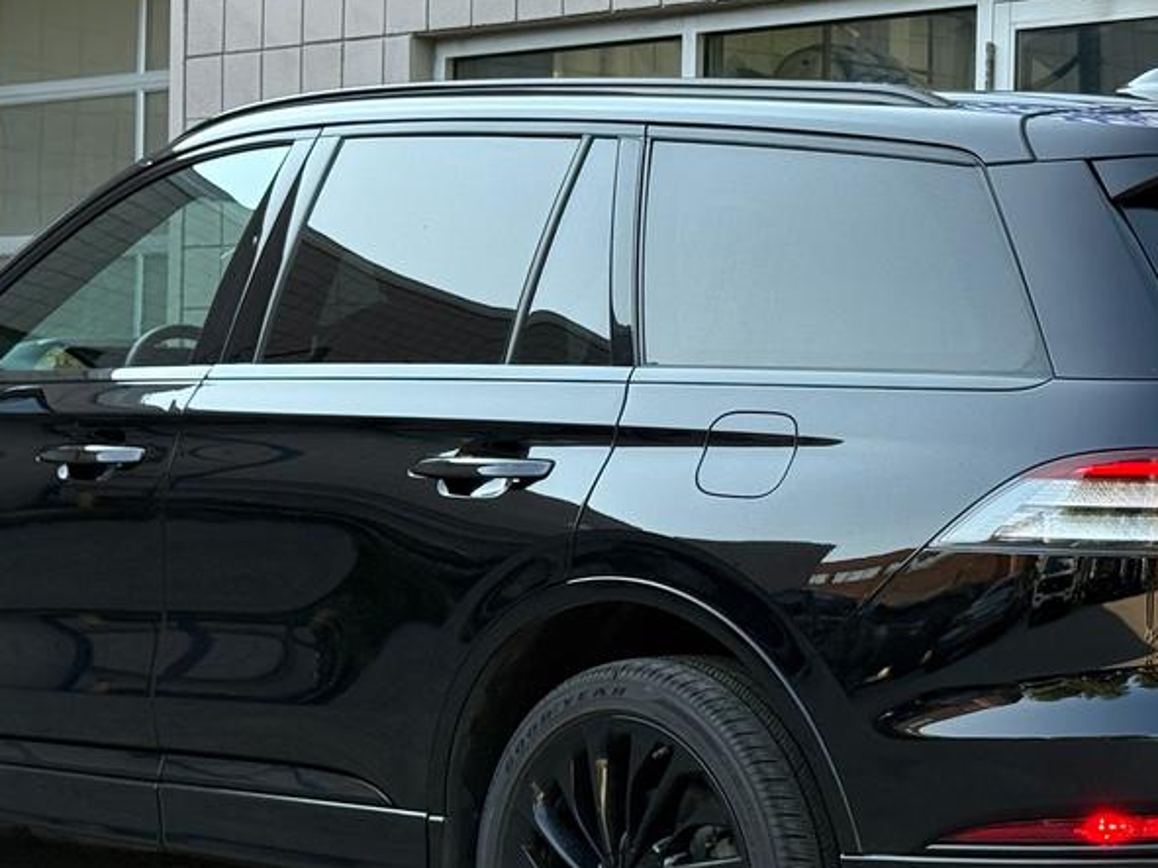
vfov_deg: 14.2
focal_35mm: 104
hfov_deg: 18.9
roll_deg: -2.0
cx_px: 643
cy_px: 415
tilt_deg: +0.5
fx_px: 3478
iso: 100
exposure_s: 1/574
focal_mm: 6.76
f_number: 1.78
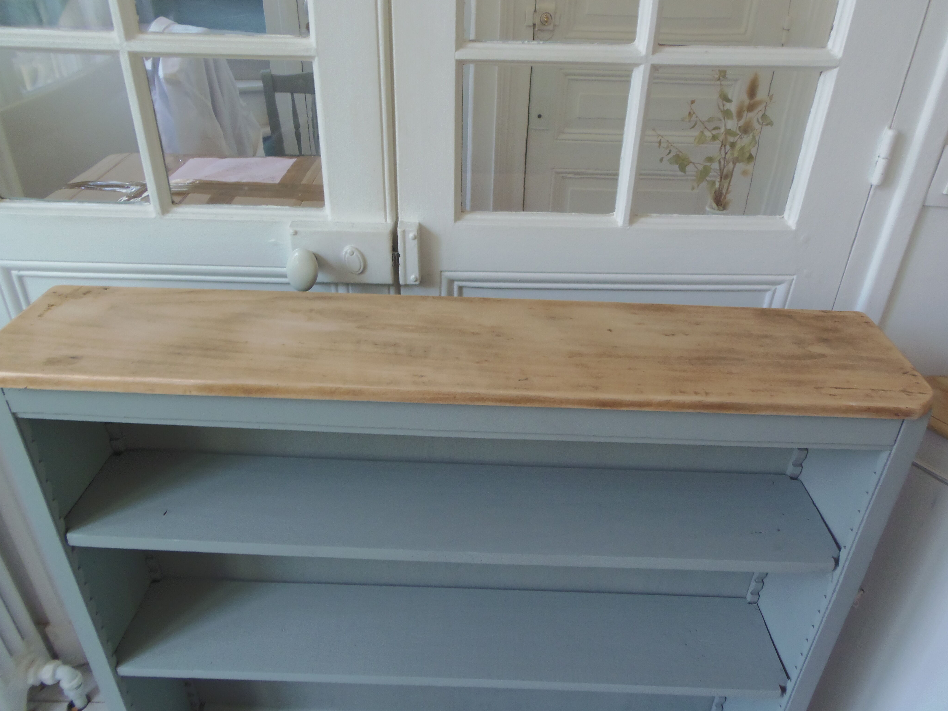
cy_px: 364
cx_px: 473
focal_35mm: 25
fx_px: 685
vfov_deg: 54.9
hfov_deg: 69.4
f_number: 2.9
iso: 125
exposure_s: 1/30
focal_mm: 4.3
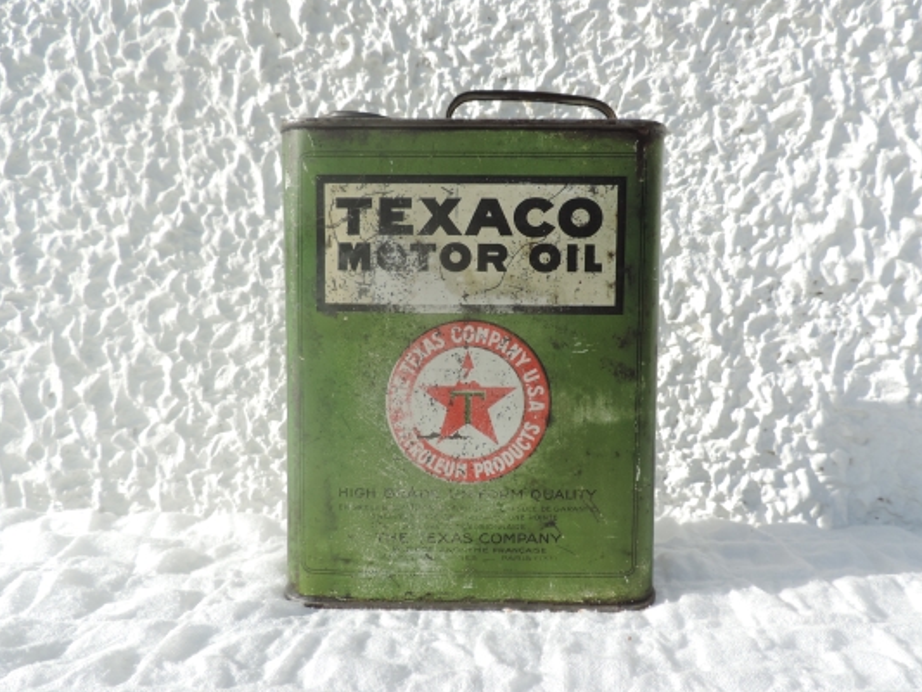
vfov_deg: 51.4
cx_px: 476
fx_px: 719
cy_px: 355
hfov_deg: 65.3
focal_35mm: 27
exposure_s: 1/800
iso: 80
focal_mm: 4.3
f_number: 3
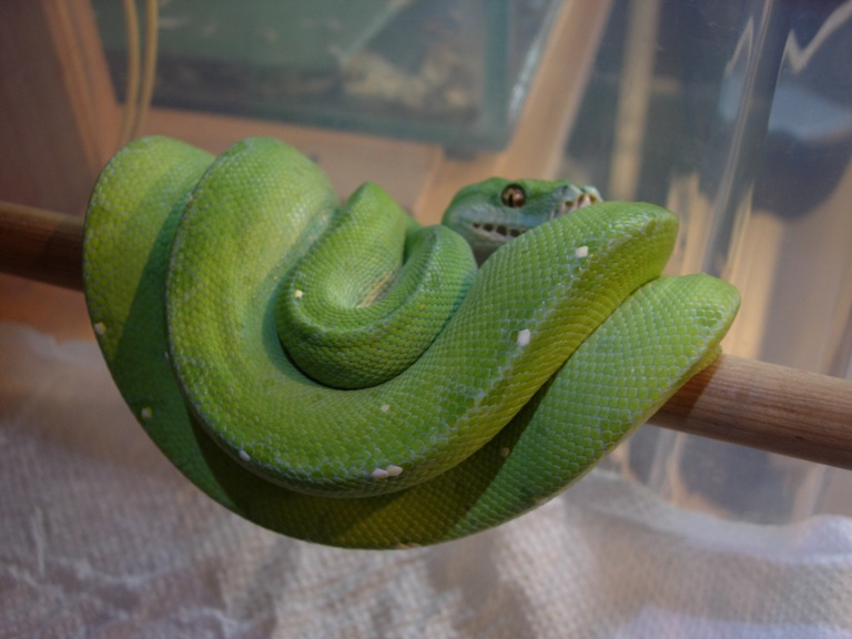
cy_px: 320
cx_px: 426
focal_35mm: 41
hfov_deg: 45.8
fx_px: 1009
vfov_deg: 35.1
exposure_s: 1/4.2
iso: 64
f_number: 2.9
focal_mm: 8.5
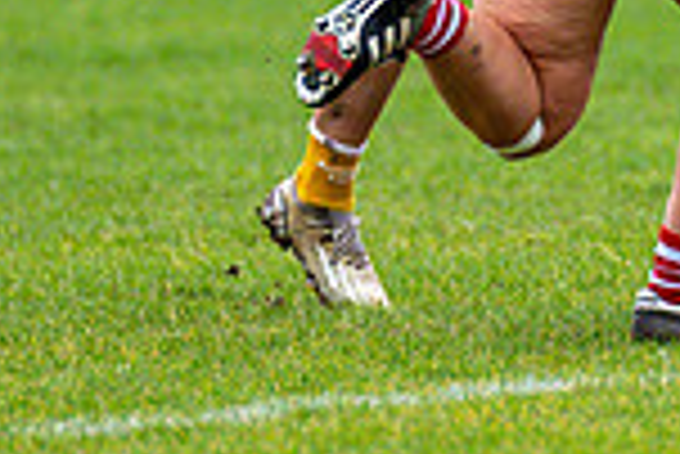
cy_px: -128
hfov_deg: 1.1
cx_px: 712
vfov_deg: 0.7
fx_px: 35185
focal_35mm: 1861
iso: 1400
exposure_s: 1/1000
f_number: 2.8
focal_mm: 300
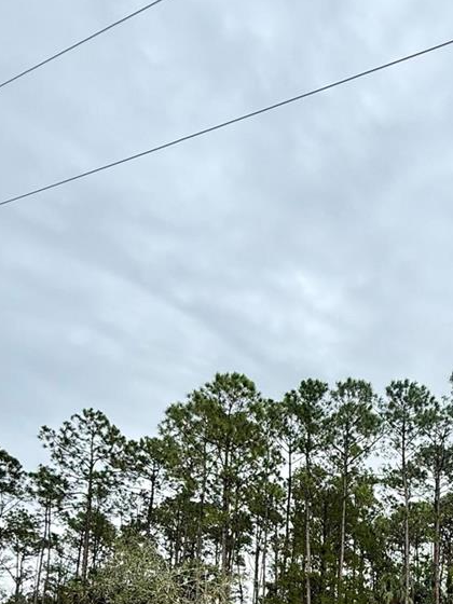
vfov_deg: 49.0
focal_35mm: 30
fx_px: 523
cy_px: 606
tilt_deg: +4.4
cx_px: 393
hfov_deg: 43.5
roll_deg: -1.5
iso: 50
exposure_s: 1/490
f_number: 2.2
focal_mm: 2.22
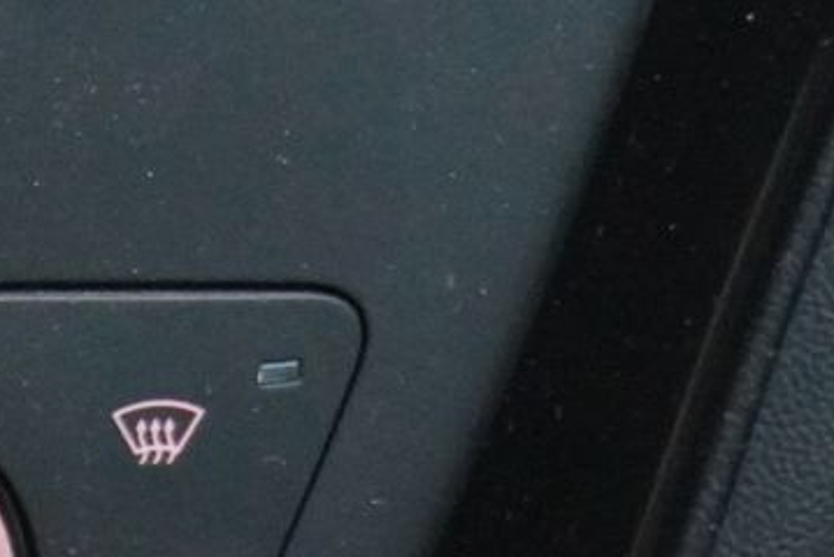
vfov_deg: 4.5
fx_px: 6979
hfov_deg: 6.6
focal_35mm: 301
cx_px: -848
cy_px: -343
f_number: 5.6
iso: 5000
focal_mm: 36
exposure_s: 1/60
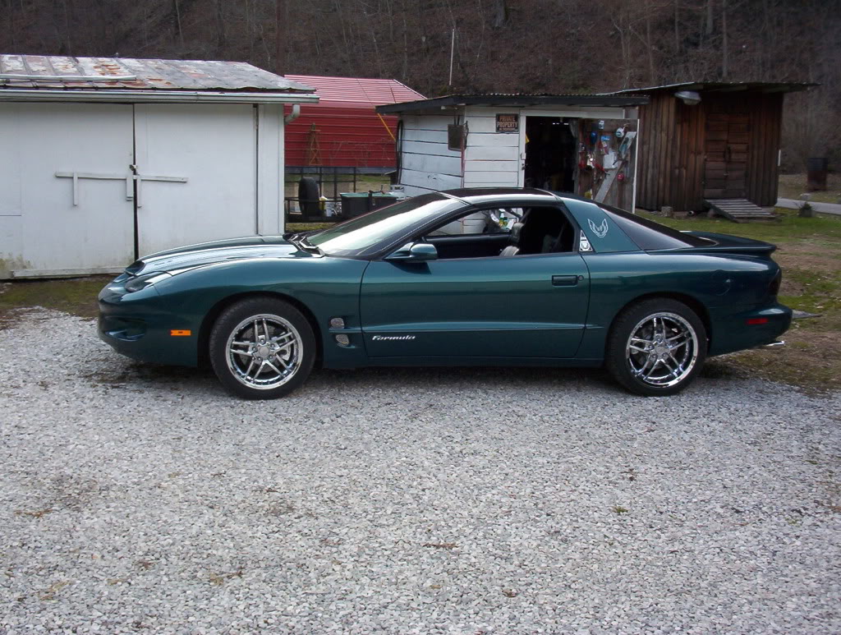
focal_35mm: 39
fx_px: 950
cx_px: 420
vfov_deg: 37.0
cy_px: 318
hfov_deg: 47.8
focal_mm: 6
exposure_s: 1/74
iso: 100
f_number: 4.5
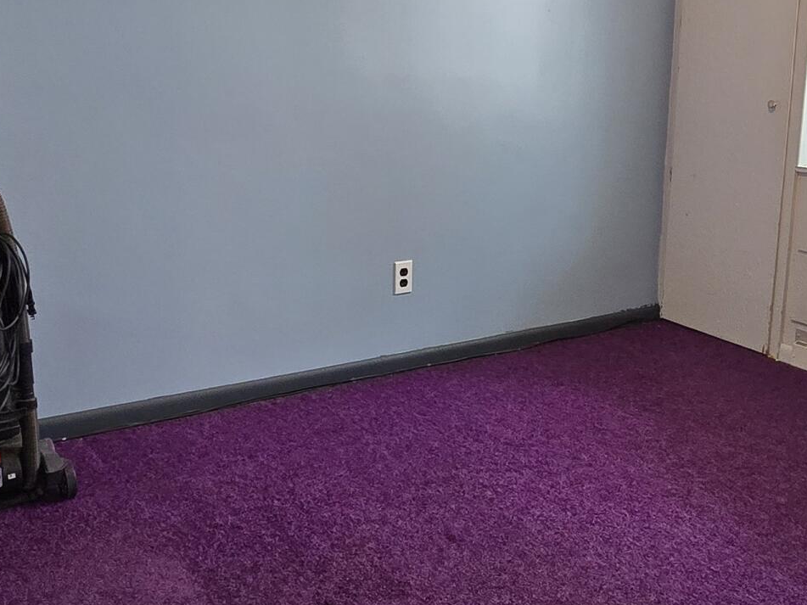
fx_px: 956
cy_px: 254
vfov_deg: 35.1
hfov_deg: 45.6
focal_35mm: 41
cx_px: 473
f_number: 2.2
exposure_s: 1/60
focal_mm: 2.2
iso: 320
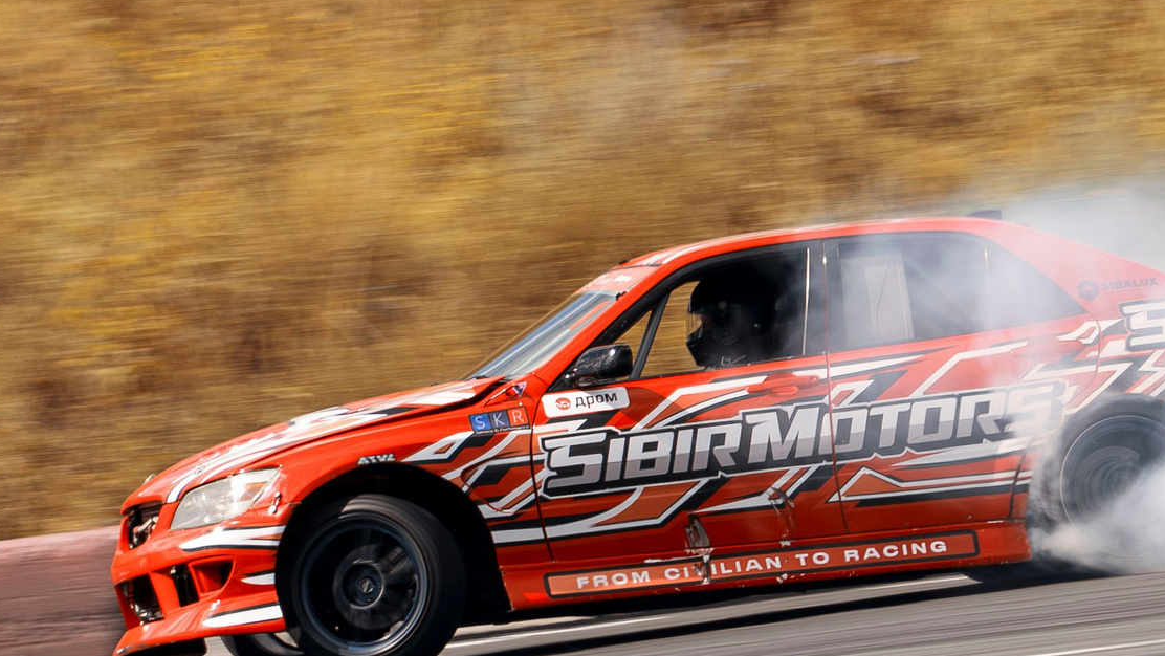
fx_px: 22339
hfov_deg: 3.0
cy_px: 463
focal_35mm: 723
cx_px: 892
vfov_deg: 1.7
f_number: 10
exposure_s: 1/125
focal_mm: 200
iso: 100
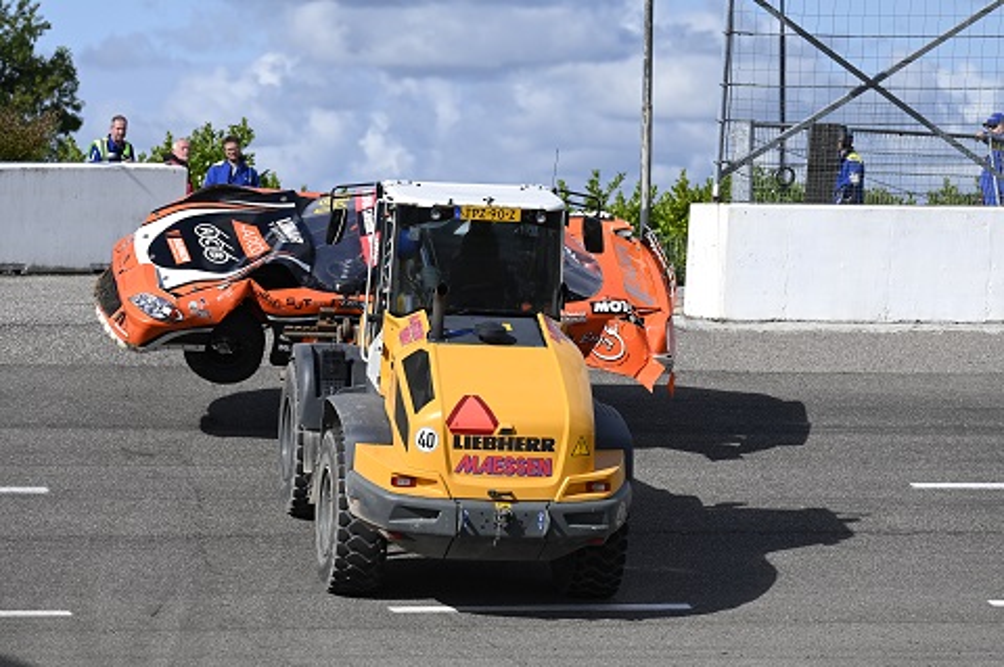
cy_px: 334
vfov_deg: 6.9
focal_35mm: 200
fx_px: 5572
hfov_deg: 10.3
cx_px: 502
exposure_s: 1/320
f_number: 6.3
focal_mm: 200
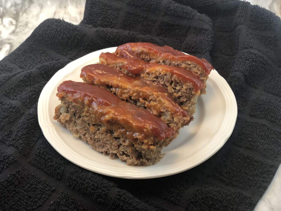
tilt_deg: -44.1
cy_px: 106
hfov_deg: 36.8
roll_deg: +0.9
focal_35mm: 52
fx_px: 422
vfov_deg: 28.0
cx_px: 140
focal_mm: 6
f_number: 2.4
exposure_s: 1/24
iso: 125
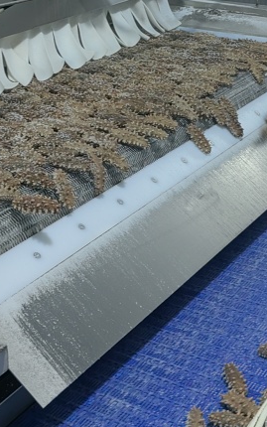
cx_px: 128
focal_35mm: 71
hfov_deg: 18.4
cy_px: 109
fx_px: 826
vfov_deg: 28.6
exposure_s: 1/50
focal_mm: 5.52
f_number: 1.9
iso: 125
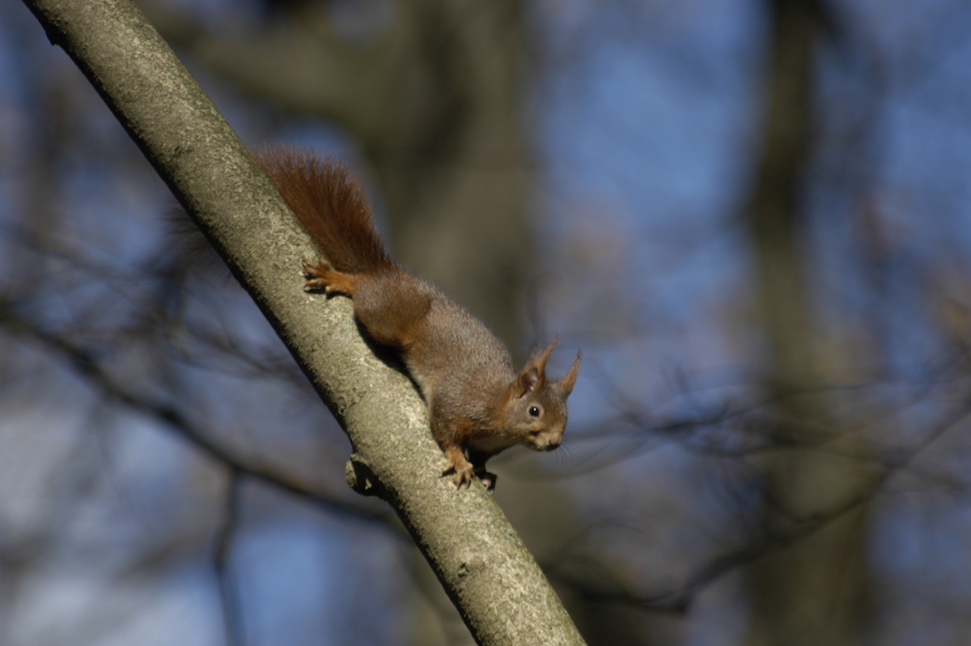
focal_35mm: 600
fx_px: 16170
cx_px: 486
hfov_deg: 3.4
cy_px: 323
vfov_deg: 2.3
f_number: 5.6
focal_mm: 400
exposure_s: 1/750
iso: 200
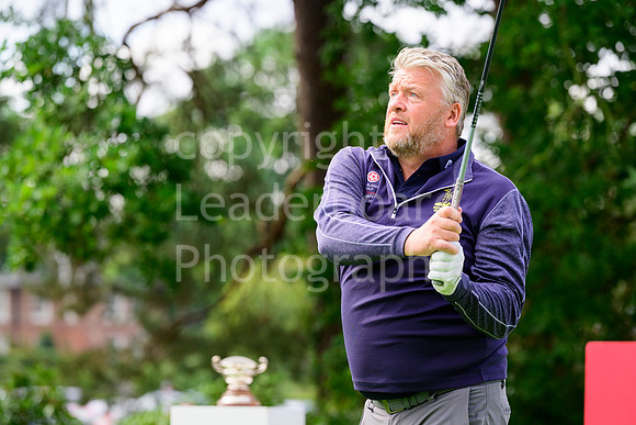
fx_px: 3534
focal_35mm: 200
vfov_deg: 6.9
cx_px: 318
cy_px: 212
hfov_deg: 10.3
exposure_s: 1/1250
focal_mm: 200
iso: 640
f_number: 5
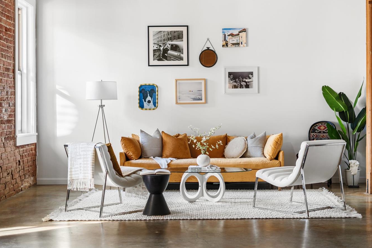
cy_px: 118
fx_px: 620
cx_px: 203
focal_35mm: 60
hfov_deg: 33.4
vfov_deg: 22.6
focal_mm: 50
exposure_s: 1/20
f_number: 1.8
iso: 160
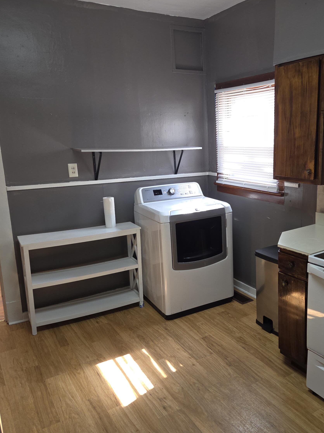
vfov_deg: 58.4
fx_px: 387
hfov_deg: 44.7
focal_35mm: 31
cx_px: 220
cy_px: 217
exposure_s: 1/60
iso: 64
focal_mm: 5.4
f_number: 1.8
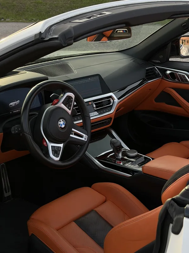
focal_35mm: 48
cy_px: 126
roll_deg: -1.4
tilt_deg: -21.7
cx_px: 94
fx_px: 349
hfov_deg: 30.3
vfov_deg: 39.7
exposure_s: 1/625
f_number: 1.78
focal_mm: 6.76
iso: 64
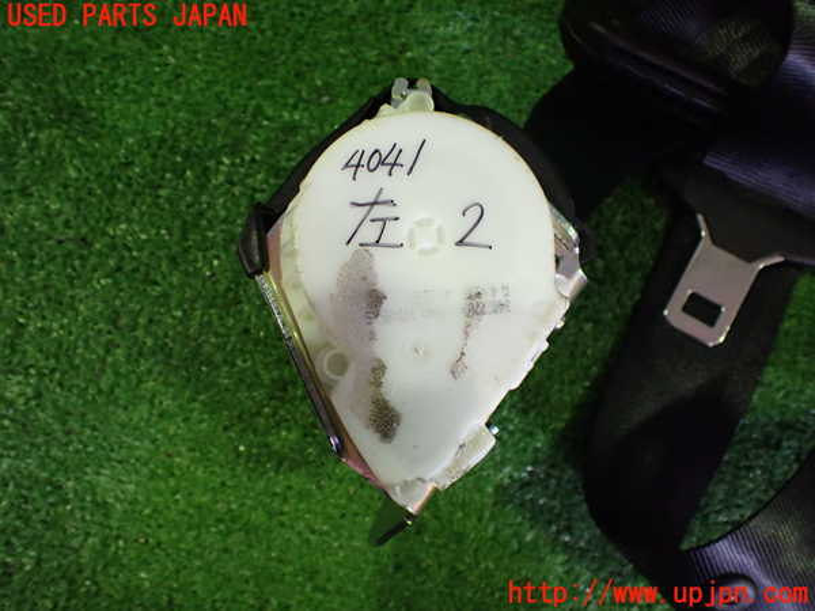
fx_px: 706
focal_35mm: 30
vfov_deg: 46.8
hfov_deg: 60.0
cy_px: 306
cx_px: 408
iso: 800
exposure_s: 1/80
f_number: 2.3
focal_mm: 5.4
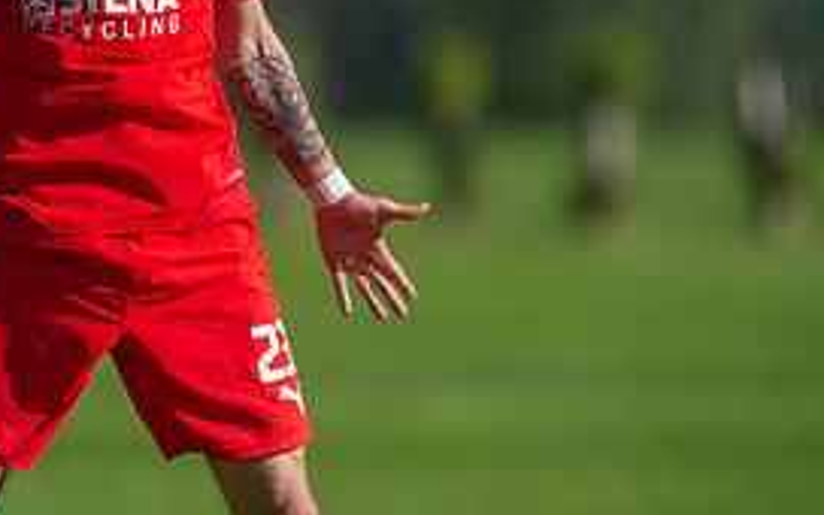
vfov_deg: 1.4
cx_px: 109
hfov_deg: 2.3
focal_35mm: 921
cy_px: 133
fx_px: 20683
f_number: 4
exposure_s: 1/1600
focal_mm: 420
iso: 220
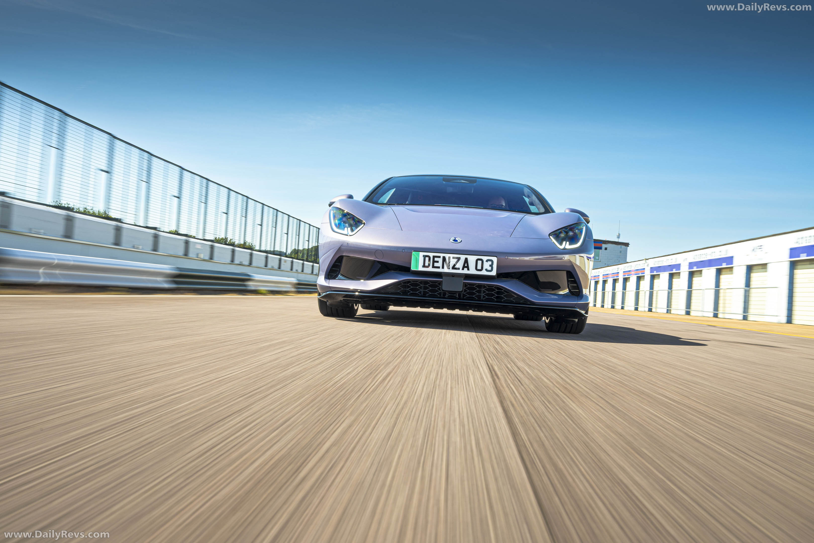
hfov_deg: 54.4
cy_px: 272
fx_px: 791
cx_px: 407
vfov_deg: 37.9
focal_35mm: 35
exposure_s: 1/15
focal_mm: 35
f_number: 16
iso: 50
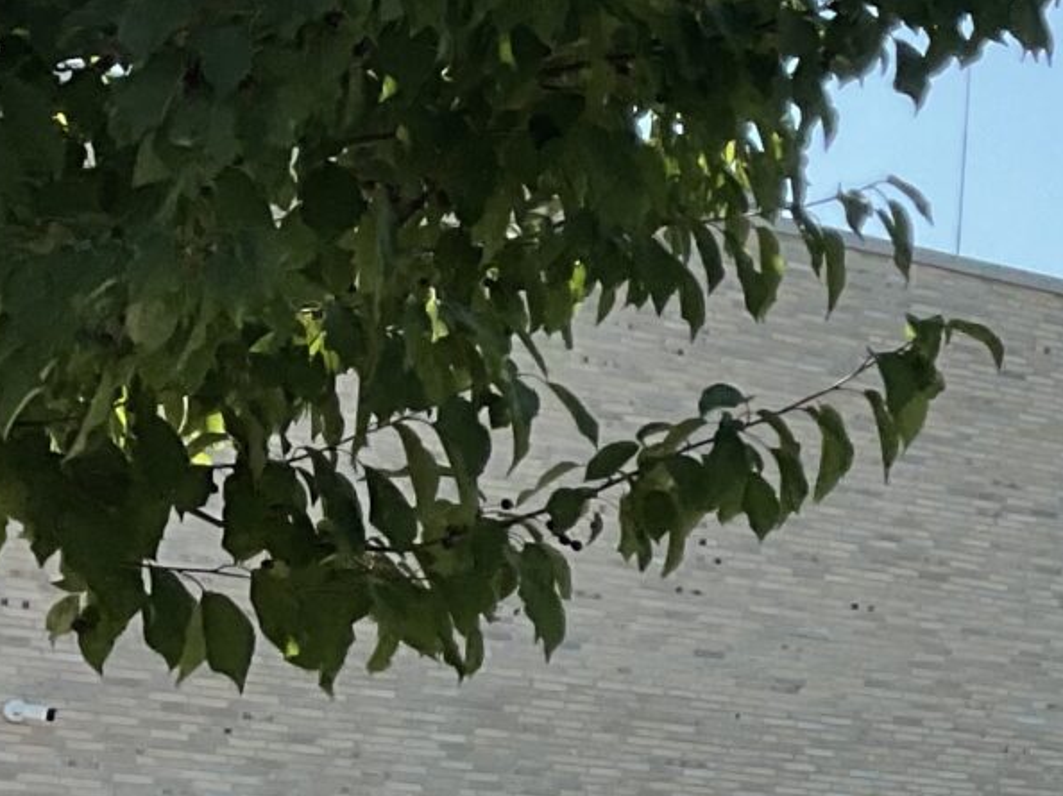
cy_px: 798
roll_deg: -0.9
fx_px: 3837
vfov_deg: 11.7
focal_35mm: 125
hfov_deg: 13.4
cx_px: 2153
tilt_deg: +7.2
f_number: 1.8
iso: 16
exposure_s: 1/997
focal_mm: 3
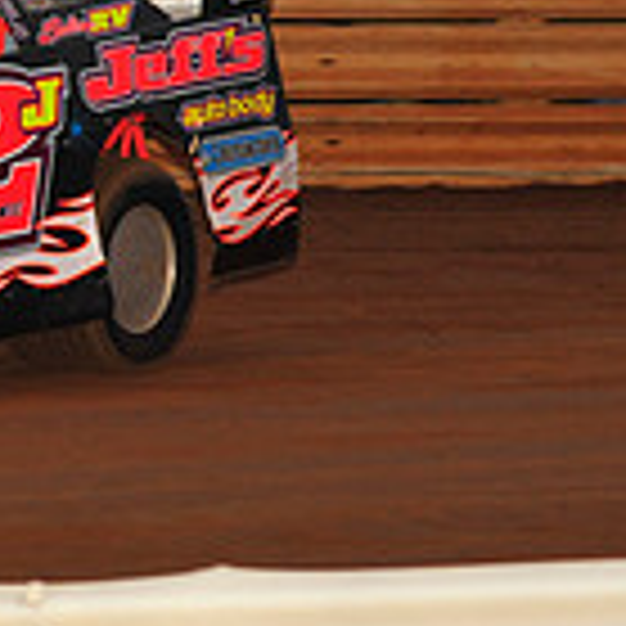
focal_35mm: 479
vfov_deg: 3.7
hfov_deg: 3.6
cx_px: -360
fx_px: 9800
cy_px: 72
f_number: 6.3
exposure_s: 1/320
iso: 800
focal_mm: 135
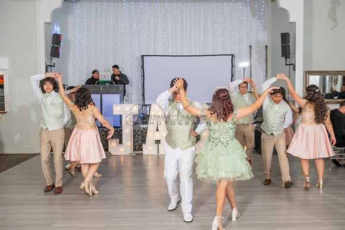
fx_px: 364
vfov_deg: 35.1
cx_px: 172
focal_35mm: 38
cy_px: 115
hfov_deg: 50.7
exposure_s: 1/160
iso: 500
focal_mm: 38
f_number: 4.5
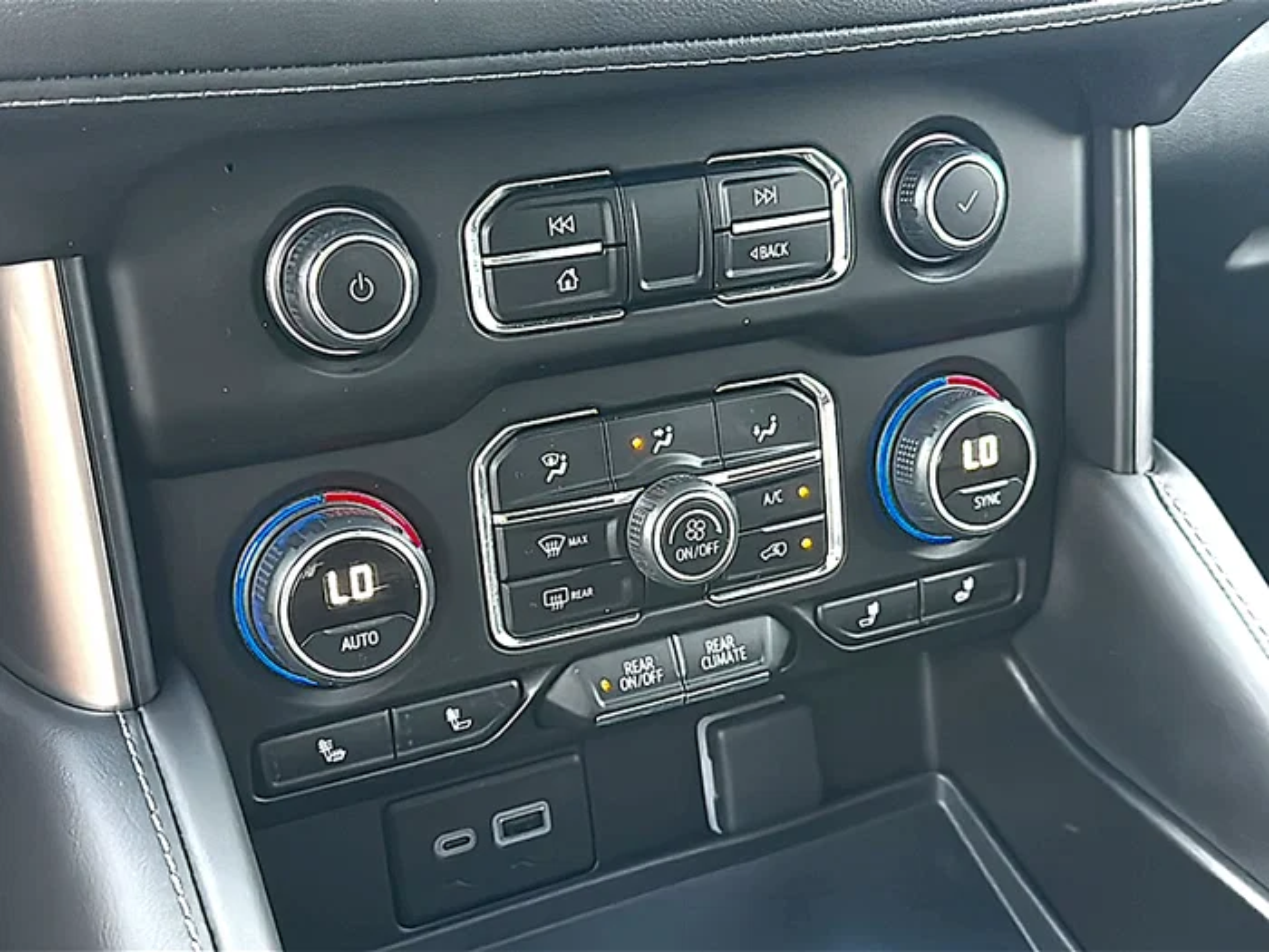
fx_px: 1393
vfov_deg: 37.7
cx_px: 634
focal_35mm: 38
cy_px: 476
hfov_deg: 49.0
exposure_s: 1/40
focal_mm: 6.86
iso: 500
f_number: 1.78
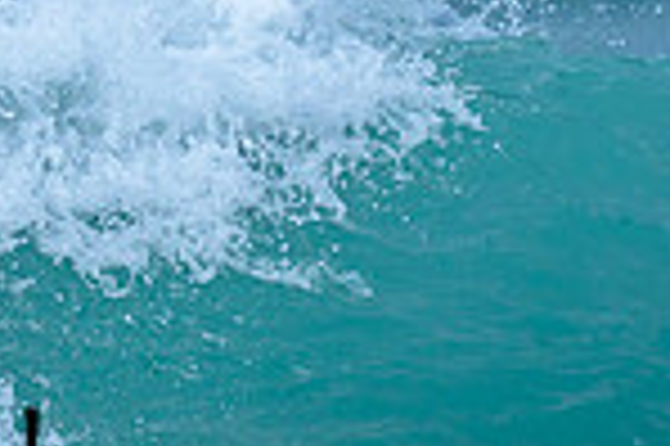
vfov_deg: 0.3
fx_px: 79697
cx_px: -117
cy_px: 227
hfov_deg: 0.5
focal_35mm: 4287
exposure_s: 1/2500
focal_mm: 800
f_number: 6.3
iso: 450
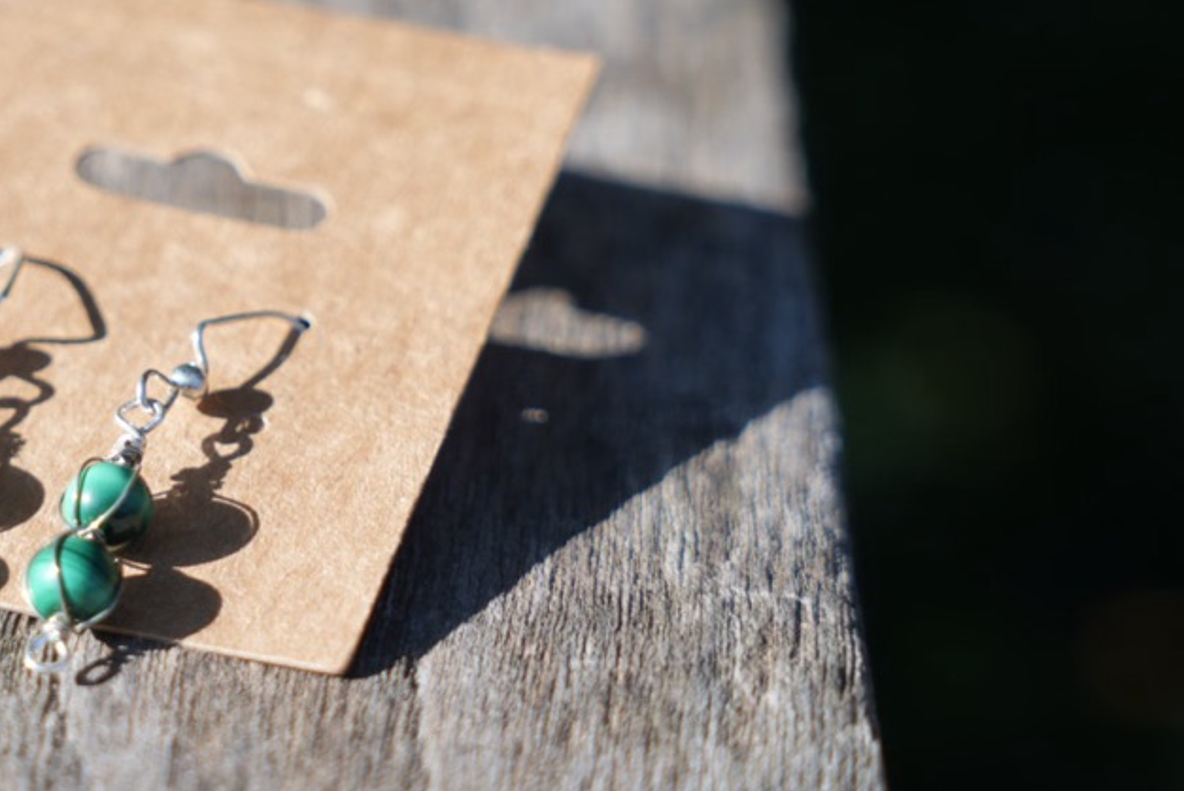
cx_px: 172
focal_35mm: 115
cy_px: 196
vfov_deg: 12.0
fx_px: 3769
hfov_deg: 17.6
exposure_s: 1/320
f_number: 4.5
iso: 100
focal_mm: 59.8
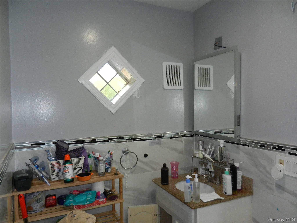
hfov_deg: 69.4
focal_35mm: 25
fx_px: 214
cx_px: 148
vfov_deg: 54.9
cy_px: 112
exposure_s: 1/30
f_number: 3.5
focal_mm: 4.5
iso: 200
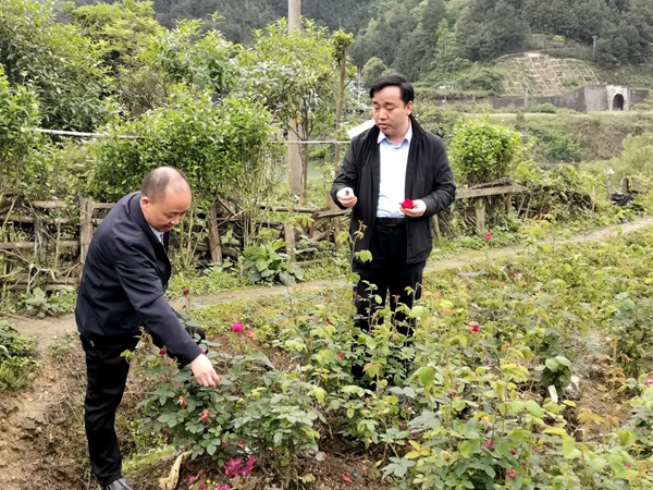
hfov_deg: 43.9
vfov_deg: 33.6
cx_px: 326
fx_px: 811
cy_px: 245
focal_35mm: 43
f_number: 1.8
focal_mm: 4.75
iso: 160
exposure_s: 1/100
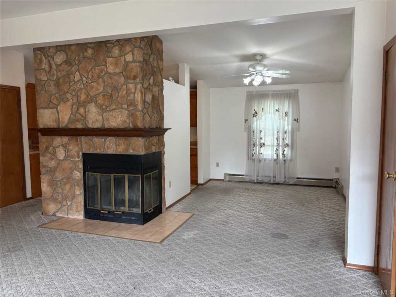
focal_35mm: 26
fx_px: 297
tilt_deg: -4.2
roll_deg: +0.8
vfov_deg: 53.1
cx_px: 198
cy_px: 148
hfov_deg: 67.3
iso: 100
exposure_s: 1/167
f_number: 1.6
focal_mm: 5.96
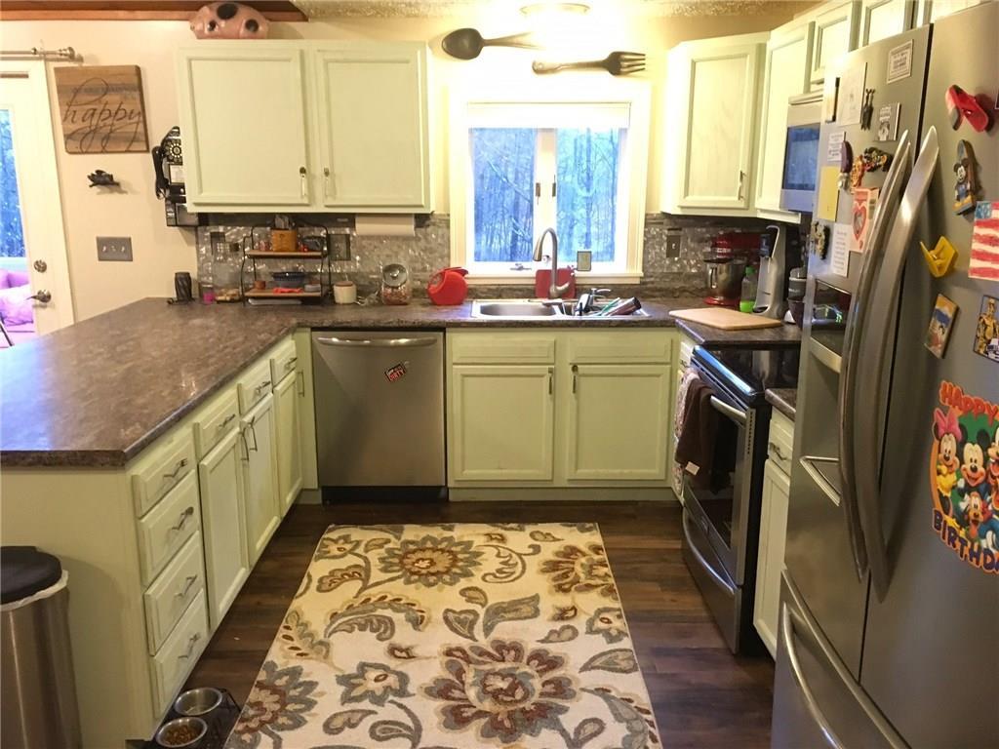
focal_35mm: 29
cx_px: 500
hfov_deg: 61.7
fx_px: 837
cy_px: 374
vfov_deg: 48.2
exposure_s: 1/15
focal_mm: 4.15
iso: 250
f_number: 2.2
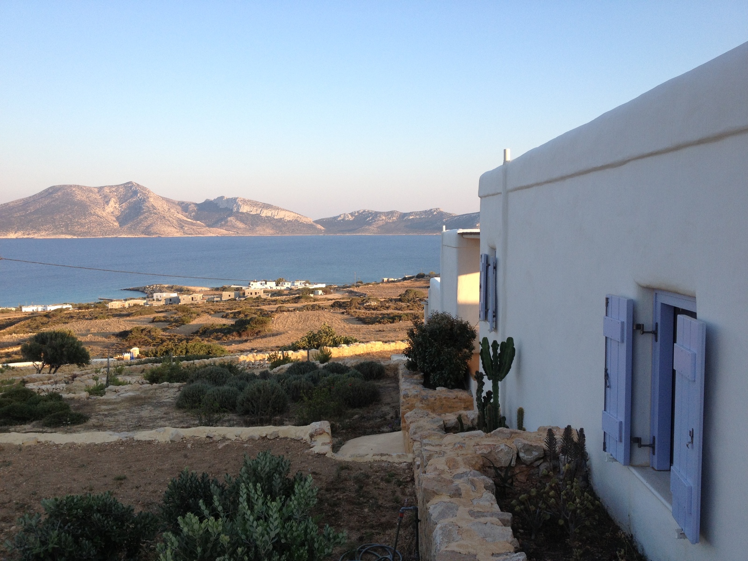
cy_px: 280
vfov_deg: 40.7
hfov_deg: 52.6
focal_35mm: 35
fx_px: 756
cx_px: 374
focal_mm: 4.28
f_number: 2.4
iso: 50
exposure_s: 1/506
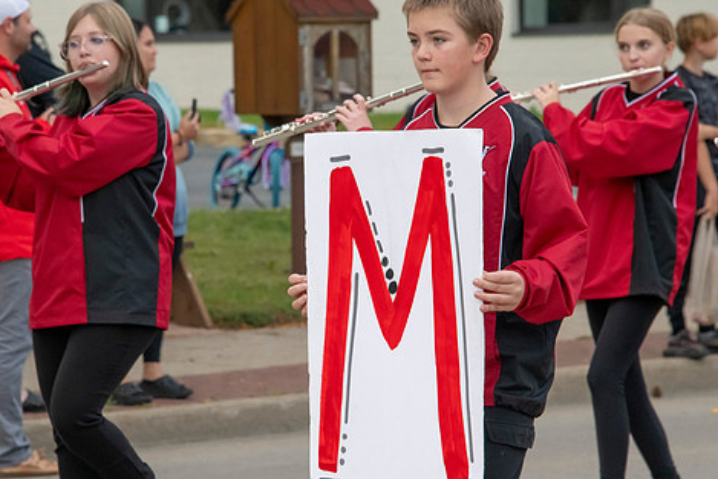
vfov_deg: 4.5
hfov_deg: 6.7
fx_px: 6164
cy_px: 250
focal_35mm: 309
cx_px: 309
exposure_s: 1/500
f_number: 11
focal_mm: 250
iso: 3200
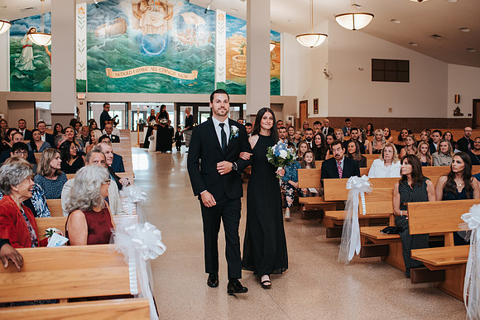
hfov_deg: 50.9
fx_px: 504
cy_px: 147
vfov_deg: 35.3
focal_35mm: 38
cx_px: 259
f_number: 2.8
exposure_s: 1/125
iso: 900
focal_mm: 35
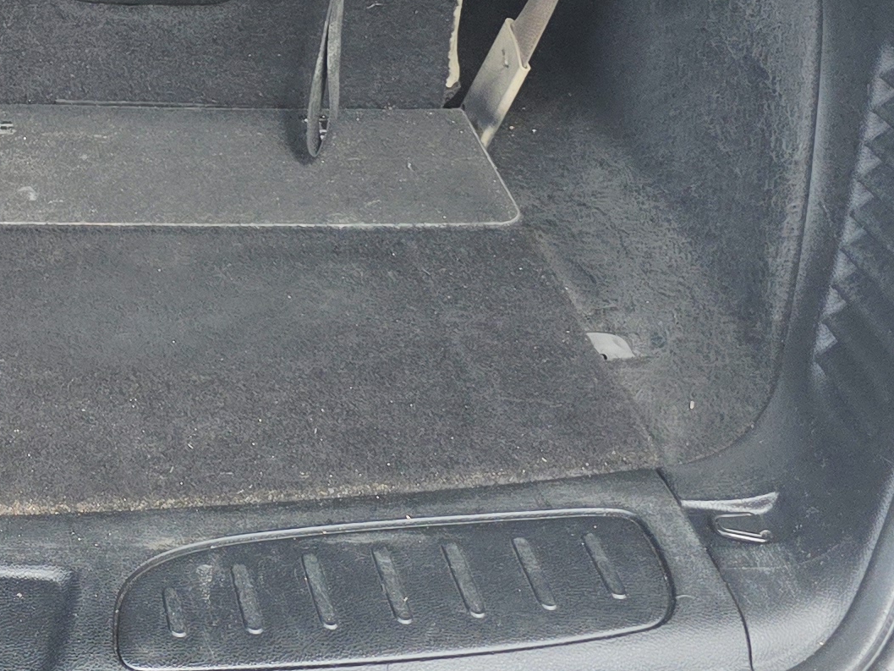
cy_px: -228
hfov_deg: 21.1
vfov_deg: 16.0
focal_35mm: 87
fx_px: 2247
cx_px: -148
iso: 32
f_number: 1.7
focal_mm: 6.3
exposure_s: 1/359
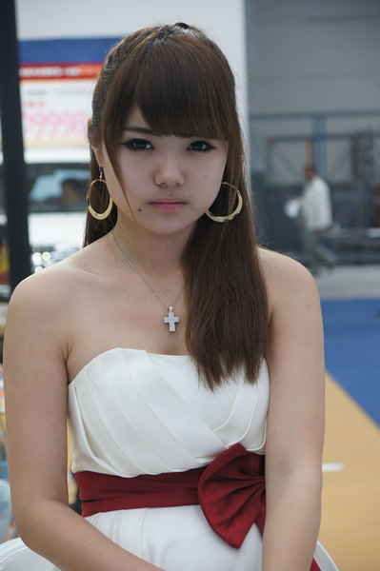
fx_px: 1427
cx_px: 190
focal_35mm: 90
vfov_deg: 22.6
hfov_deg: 15.2
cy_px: 286
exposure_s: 1/40
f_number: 4.5
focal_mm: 60
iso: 400
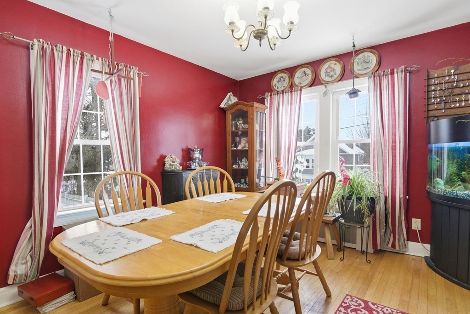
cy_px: 157
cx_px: 235
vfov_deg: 72.1
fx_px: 215
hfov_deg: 95.0
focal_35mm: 16
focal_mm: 11
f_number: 8
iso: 800
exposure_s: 1/160
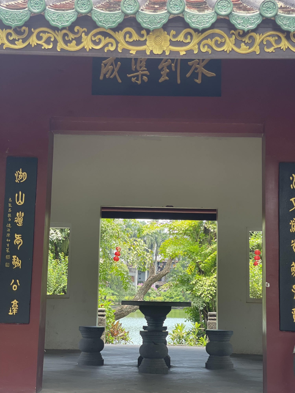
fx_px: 727
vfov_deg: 30.3
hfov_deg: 22.9
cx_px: 148
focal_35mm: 64
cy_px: 196
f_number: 2.2
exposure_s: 1/121
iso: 40
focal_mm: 7.5
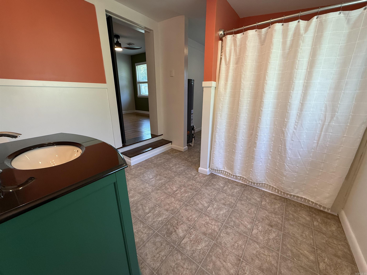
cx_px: 184
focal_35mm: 14
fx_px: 148
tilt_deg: -16.9
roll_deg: +0.0
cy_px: 138
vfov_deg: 85.7
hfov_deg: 102.1
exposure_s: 1/120
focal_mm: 2.22
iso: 250
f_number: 2.2
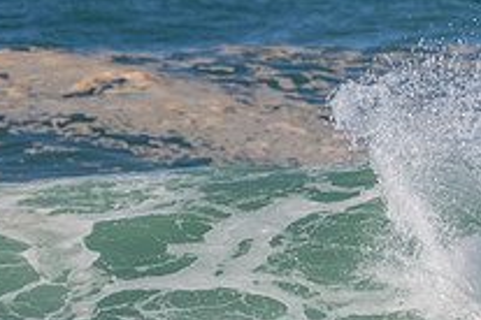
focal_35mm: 2246
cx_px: 565
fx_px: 30007
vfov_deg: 0.6
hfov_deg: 0.9
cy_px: 368
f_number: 11
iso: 800
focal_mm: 800
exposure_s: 1/2000
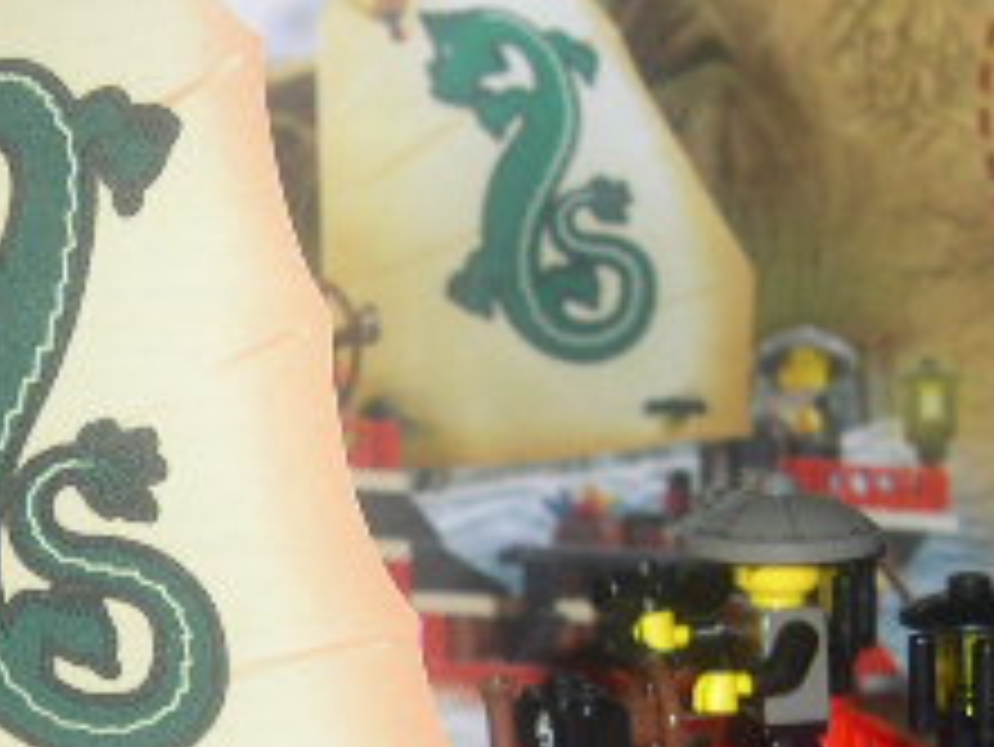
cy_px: 612
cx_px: -121
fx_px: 3160
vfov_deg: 13.4
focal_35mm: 110
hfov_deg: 17.2
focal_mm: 8
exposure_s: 1/60
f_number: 2.8
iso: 100
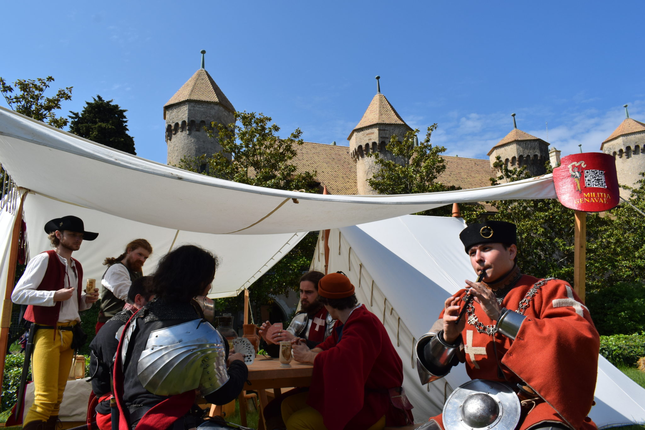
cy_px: 215
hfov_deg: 67.4
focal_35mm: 27
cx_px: 322
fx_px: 484
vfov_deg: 47.9
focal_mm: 18
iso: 200
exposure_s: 1/500
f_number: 11
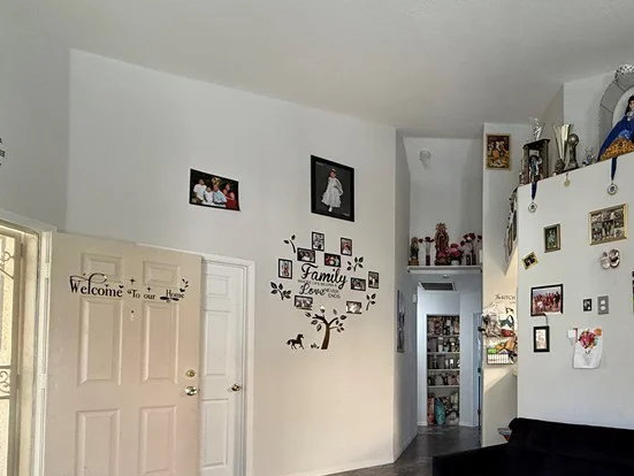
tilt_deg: +2.1
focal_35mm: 26
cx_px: 510
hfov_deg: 61.5
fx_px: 477
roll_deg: +0.4
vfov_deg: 51.2
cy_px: 348
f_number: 2.2
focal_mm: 2.22
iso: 500
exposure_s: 1/60
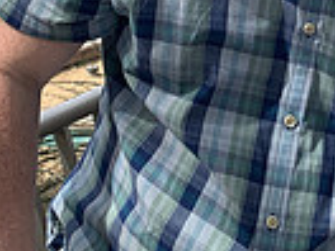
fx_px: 1103
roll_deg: +2.9
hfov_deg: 16.9
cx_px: 340
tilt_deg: -7.0
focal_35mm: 114
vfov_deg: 12.4
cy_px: -108
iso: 25
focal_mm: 4.25
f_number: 1.8
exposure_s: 1/928
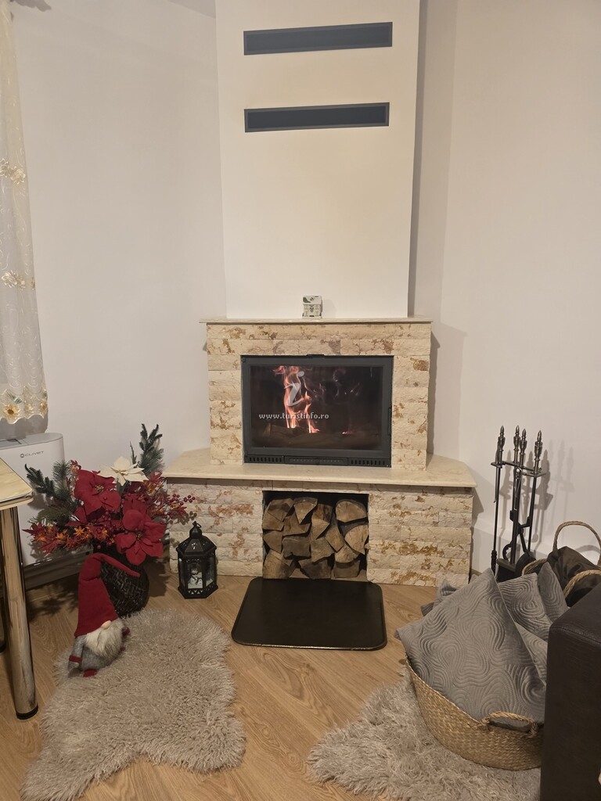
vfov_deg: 73.9
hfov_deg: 58.9
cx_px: 300
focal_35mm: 23
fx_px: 532
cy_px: 400
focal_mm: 6.3
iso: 640
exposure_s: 1/120
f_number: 1.7
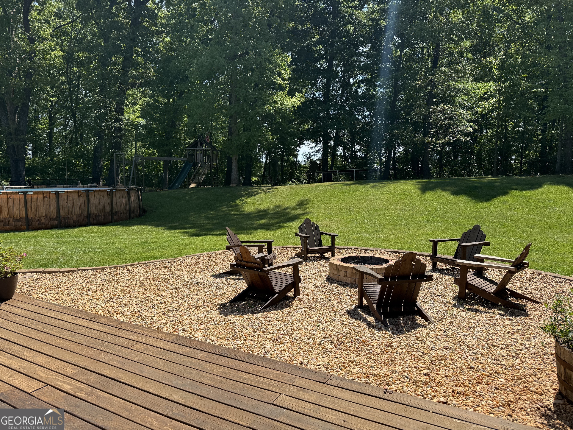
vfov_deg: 56.8
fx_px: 397
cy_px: 215
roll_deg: -0.3
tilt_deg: -5.5
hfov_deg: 71.6
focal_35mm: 24
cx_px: 286
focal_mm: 6.76
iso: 80
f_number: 1.78
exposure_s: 1/3279
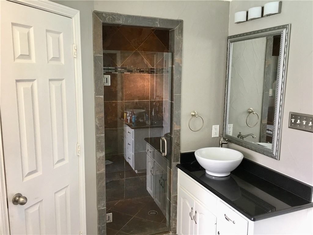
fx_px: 262
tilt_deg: -8.7
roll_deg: -1.1
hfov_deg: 61.7
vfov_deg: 48.2
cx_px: 156
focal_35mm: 29
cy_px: 118
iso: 40
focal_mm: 4.15
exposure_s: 1/15
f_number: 2.2
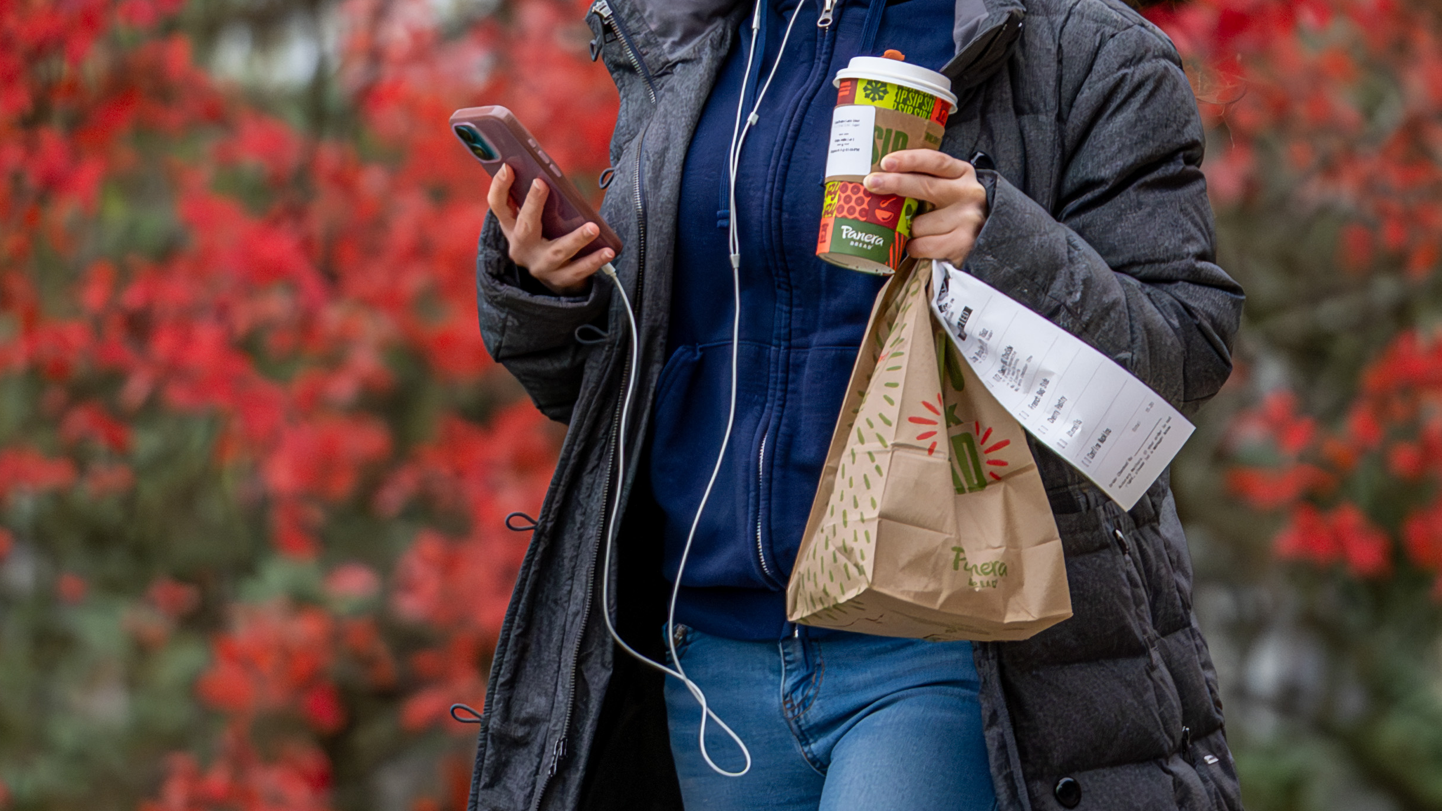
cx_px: 666
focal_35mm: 462
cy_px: 41
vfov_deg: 2.6
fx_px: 17664
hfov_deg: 4.7
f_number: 2.8
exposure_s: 1/640
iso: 1250
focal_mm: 100
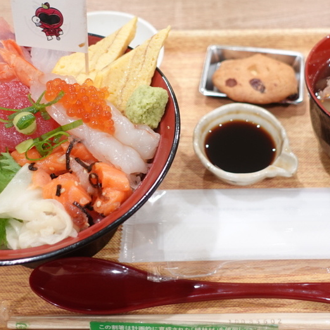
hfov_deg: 34.7
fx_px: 528
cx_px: 176
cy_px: 136
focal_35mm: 49
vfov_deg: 34.6
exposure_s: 1/50
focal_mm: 9.4
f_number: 2
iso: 125
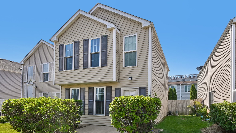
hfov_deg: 99.4
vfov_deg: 66.6
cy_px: 78
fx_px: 100
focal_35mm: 16
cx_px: 119
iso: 100
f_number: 8
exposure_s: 1/250
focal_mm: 10
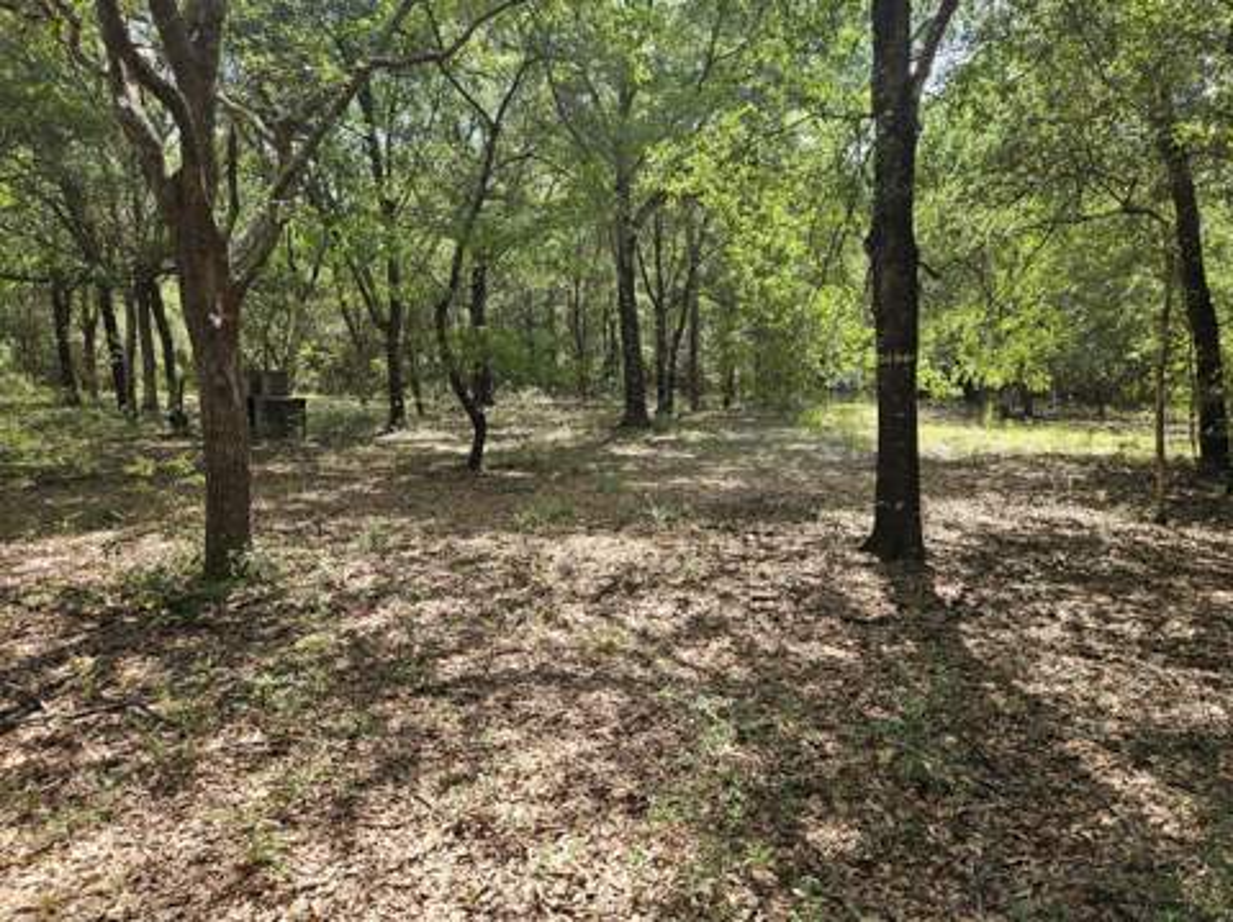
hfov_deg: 74.0
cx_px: 616
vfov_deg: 58.8
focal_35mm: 23
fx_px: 818
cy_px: 461
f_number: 1.8
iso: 25
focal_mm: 5.4
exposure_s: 1/266
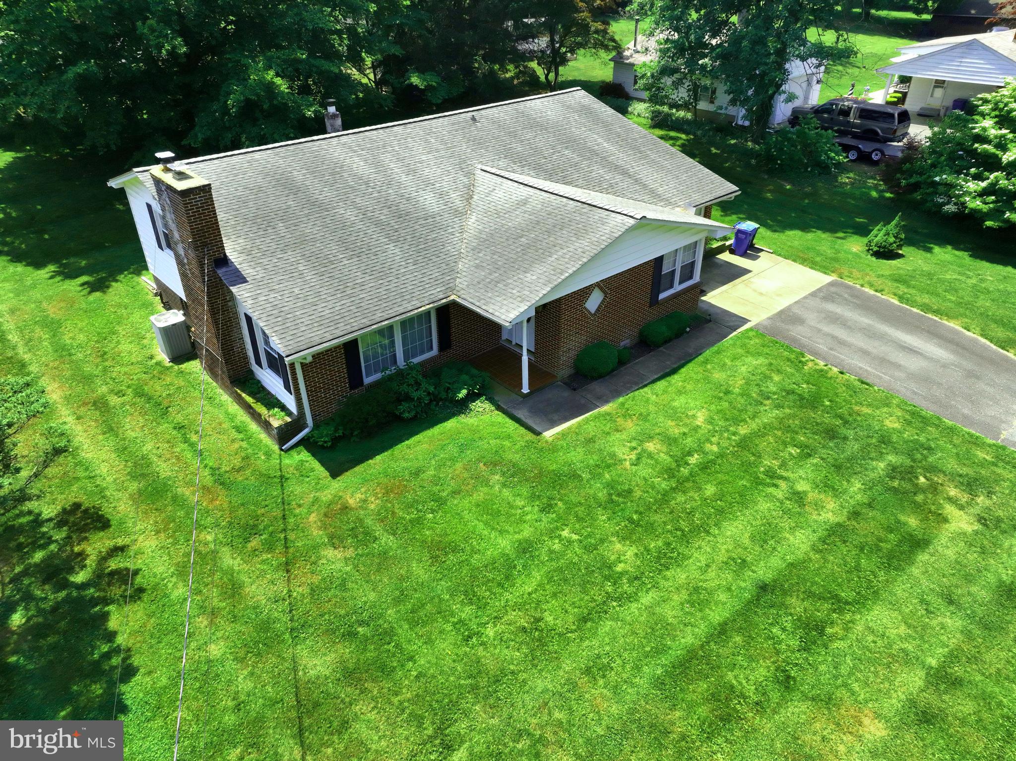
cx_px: 508
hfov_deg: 71.6
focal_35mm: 24
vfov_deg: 56.8
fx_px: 704
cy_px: 380
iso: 400
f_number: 5.6
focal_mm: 12.29
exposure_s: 1/1250
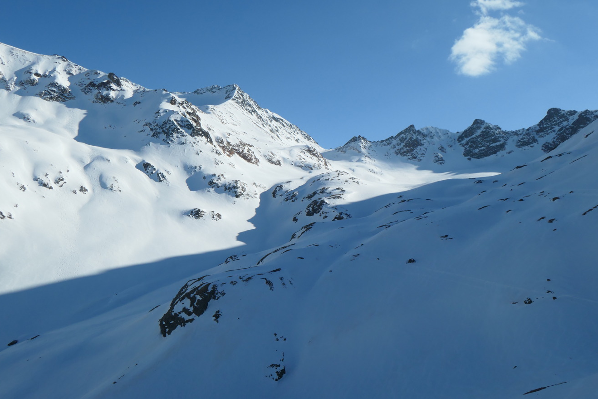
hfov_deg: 57.2
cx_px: 305
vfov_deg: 39.9
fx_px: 548
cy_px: 222
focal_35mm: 33
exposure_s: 1/1000
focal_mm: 10.8
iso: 200
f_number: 7.1
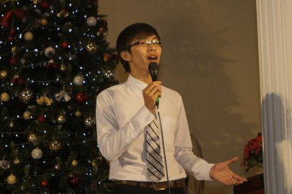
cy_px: 98
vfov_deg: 12.1
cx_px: 135
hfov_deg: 18.2
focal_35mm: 113
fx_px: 914
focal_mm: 55
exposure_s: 1/80
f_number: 5.6
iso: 200
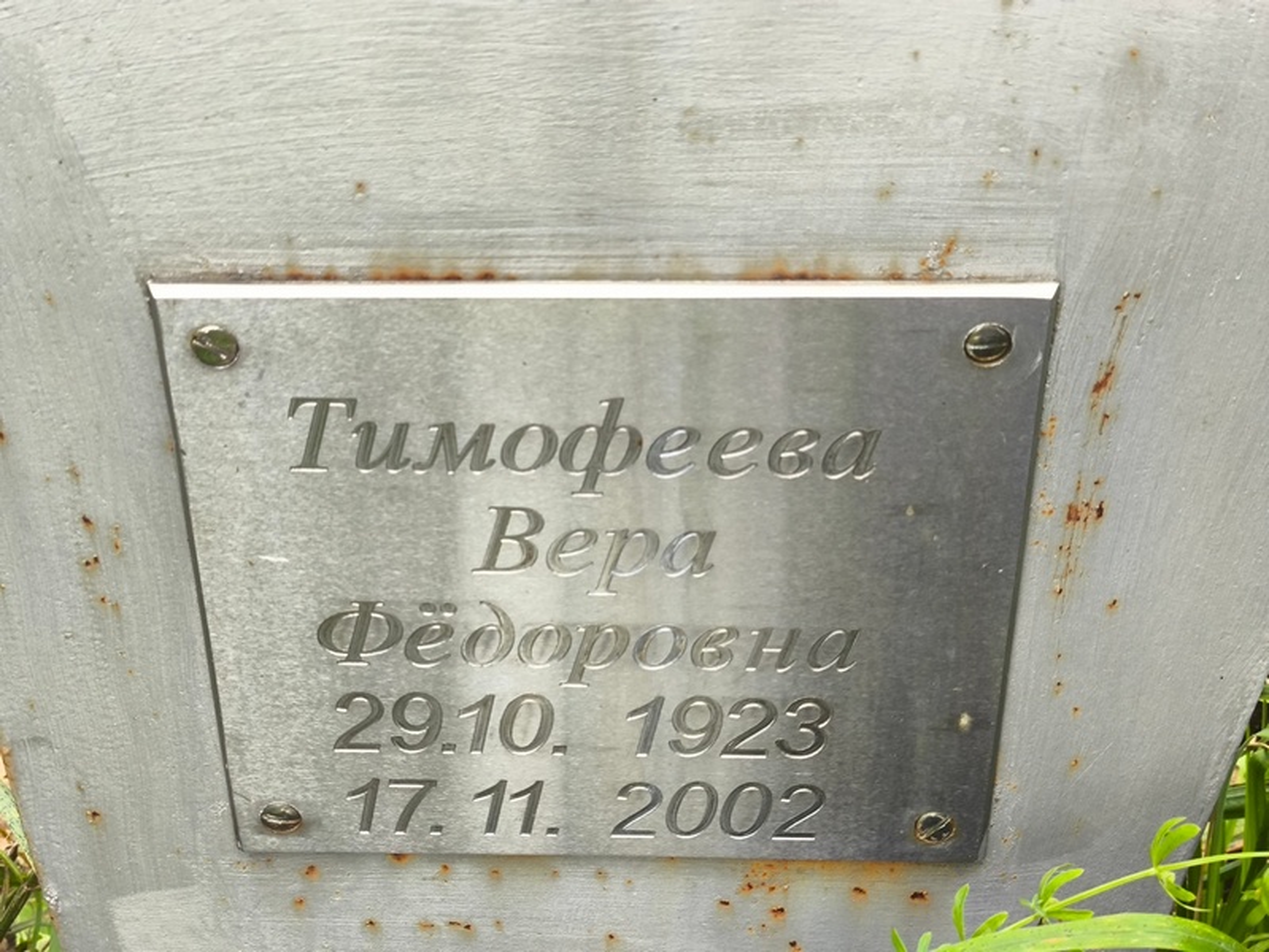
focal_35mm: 50
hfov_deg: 38.2
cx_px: 634
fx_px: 1834
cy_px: 476
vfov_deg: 29.1
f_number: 1.7
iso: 64
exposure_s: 1/120
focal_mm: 4.71
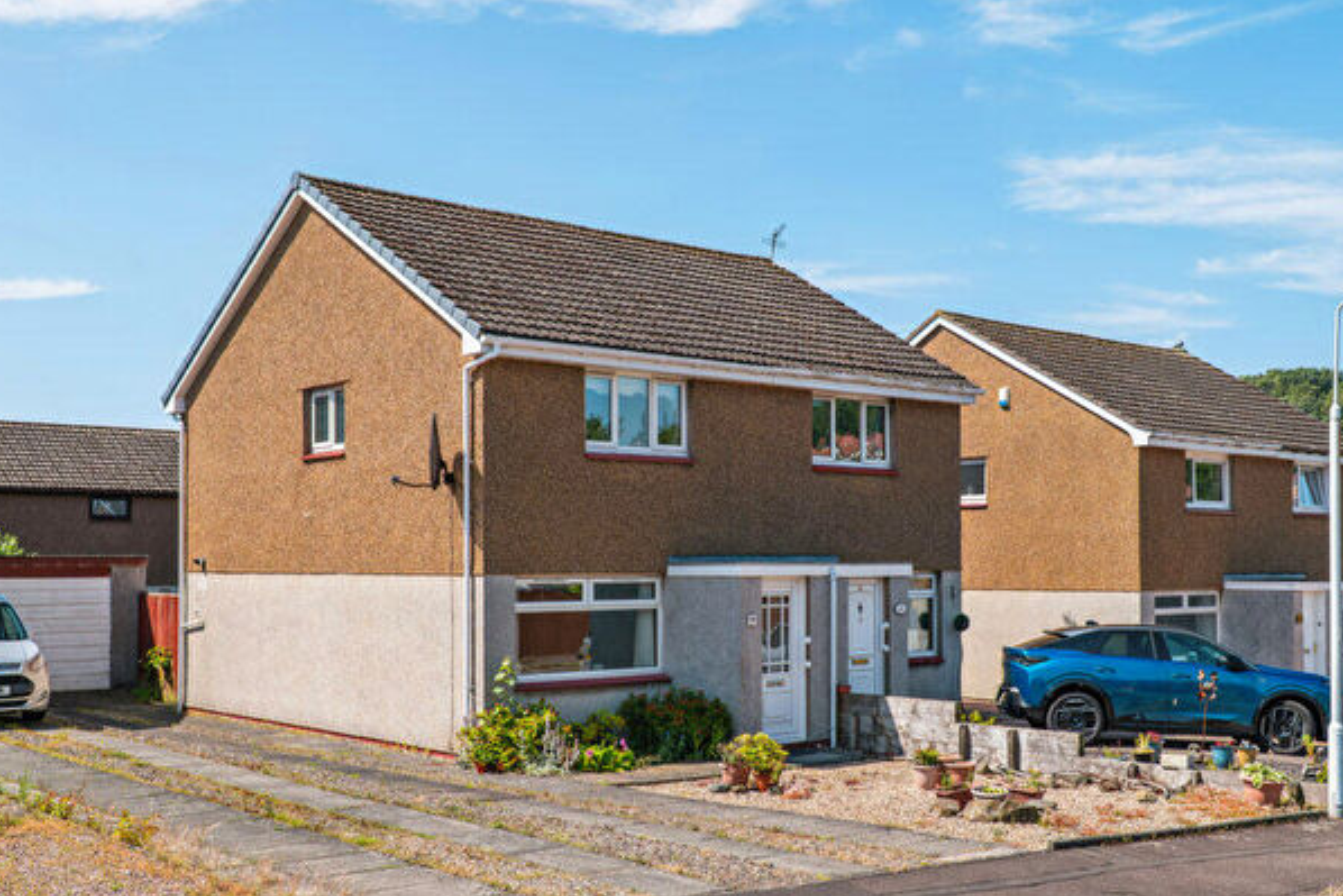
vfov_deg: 32.6
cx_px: 665
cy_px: 522
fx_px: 1530
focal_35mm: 41
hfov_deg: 47.4
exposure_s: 1/100
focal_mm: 35
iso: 100
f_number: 8
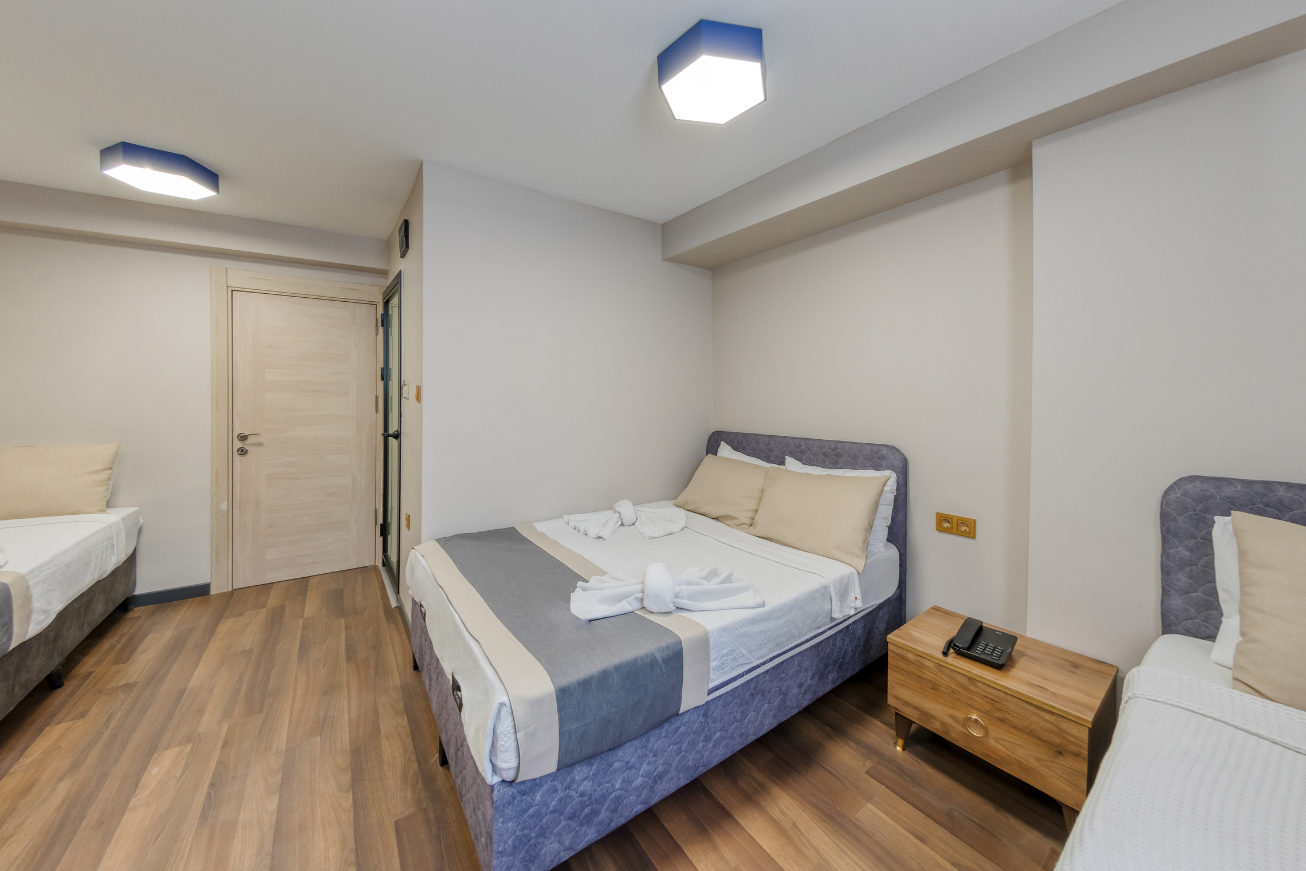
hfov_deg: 100.4
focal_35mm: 15
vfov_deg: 77.3
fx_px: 544
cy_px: 436
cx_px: 653
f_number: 10
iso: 800
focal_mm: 10
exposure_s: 1/13
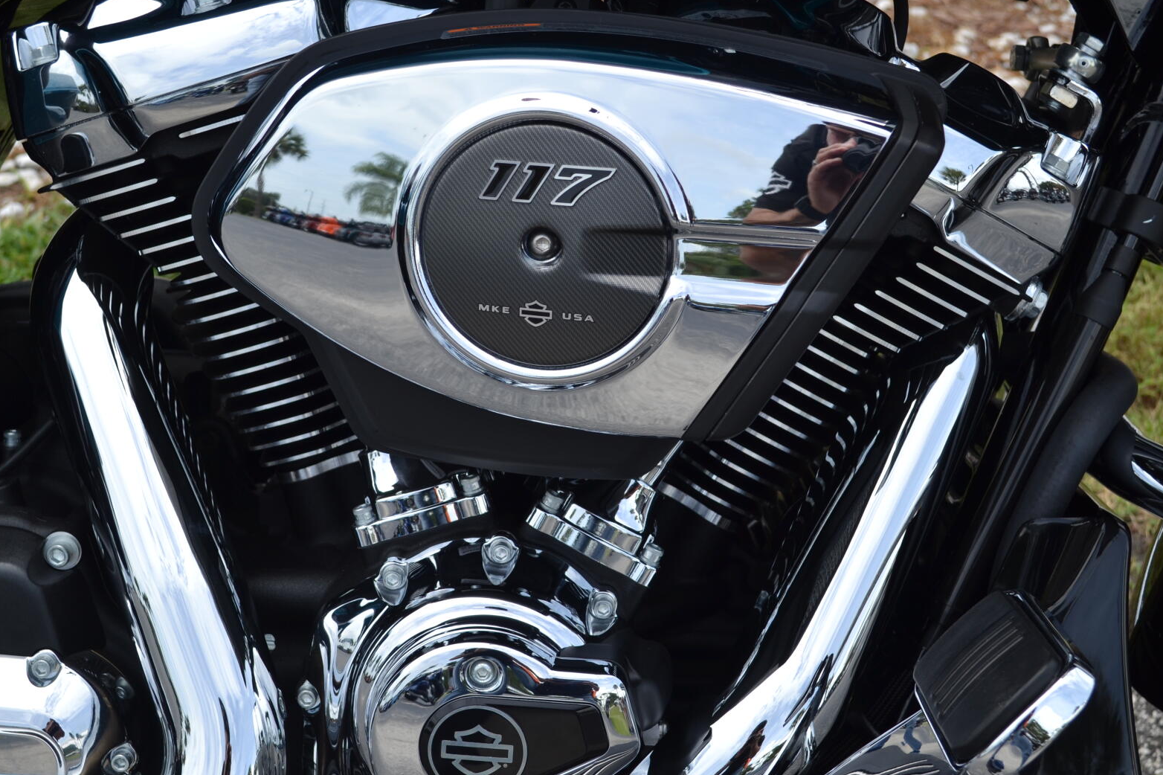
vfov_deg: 24.3
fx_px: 1797
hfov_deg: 35.9
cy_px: 427
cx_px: 558
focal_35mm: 56
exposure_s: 1/200
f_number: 7.1
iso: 100
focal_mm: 29
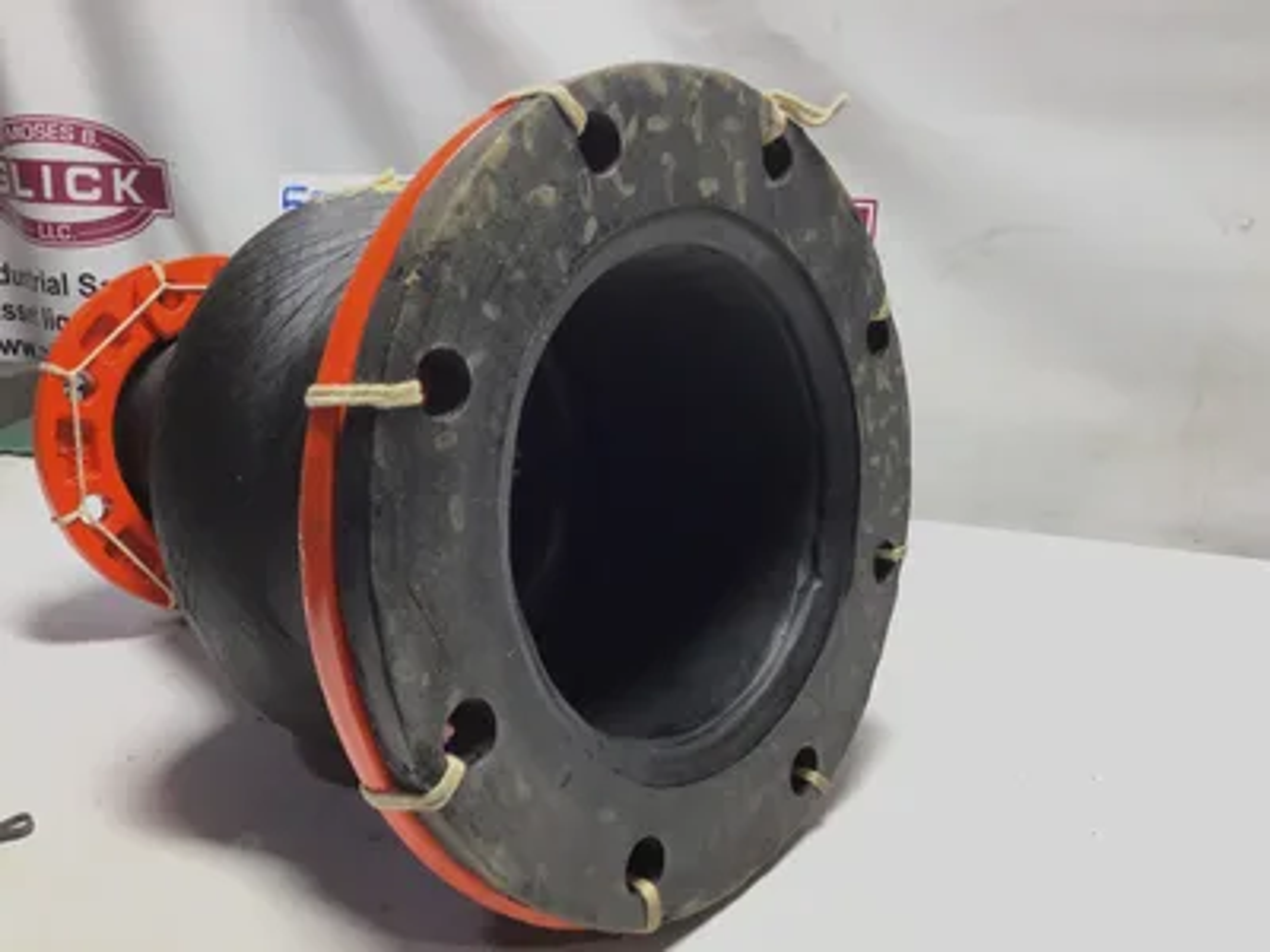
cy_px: 476
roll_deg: -3.7
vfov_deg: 45.4
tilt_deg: -17.3
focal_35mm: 31
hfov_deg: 58.4
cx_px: 635
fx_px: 1137
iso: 32
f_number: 2.4
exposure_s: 1/60
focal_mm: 3.3
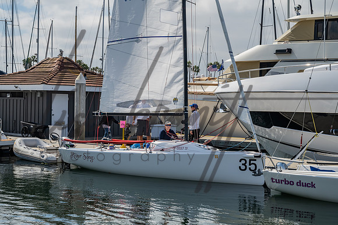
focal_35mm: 70
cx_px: 169
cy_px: 112
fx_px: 657
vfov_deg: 19.5
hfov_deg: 28.8
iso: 640
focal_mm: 70
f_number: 13
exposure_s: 1/800
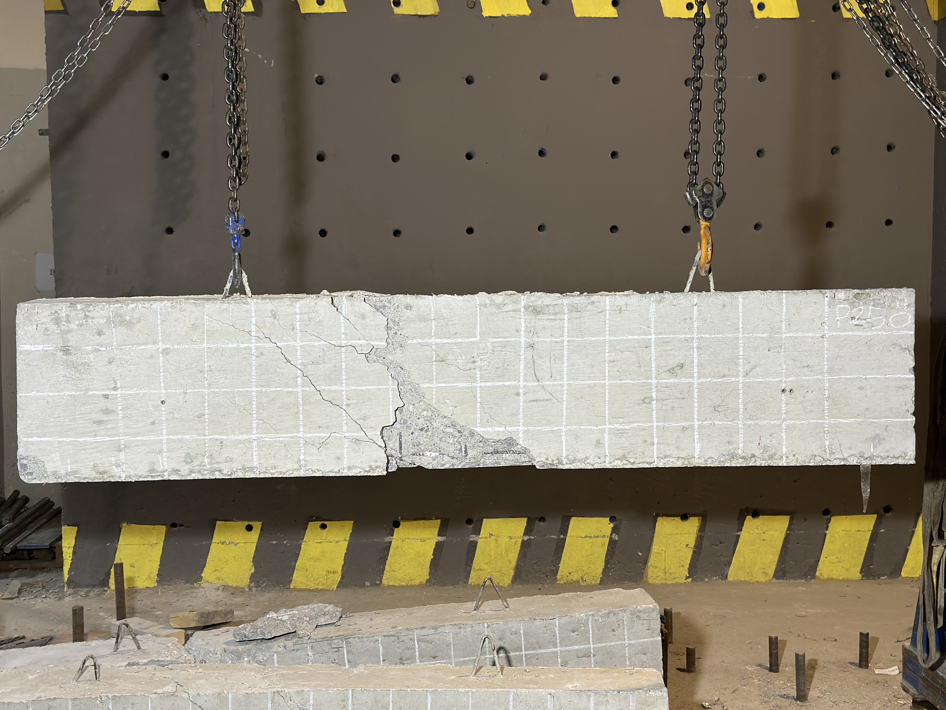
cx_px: 473
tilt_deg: -3.7
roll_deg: +0.5
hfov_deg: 39.7
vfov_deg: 30.3
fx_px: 1312
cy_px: 355
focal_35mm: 48
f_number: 1.78
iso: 160
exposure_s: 1/50
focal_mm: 6.86
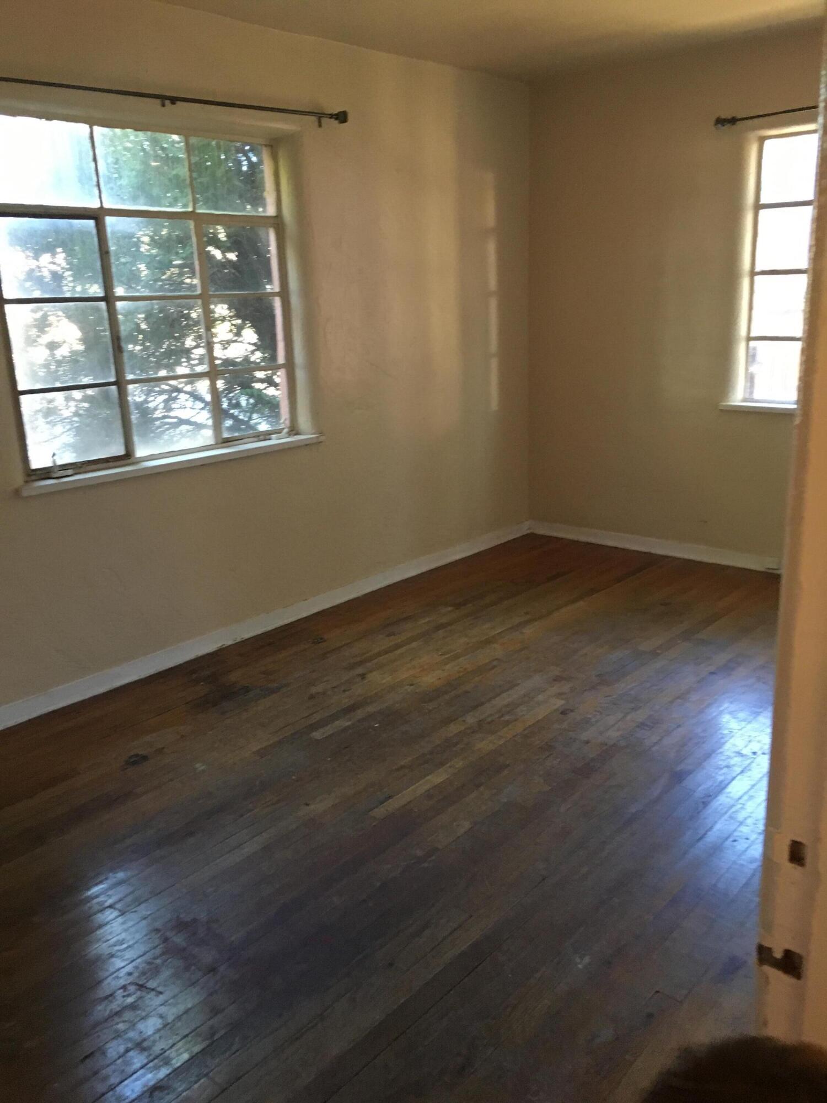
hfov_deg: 48.2
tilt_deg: -17.5
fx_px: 924
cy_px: 552
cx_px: 414
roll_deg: +0.8
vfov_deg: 61.7
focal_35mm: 29
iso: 200
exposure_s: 1/30
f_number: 2.2
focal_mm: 4.15
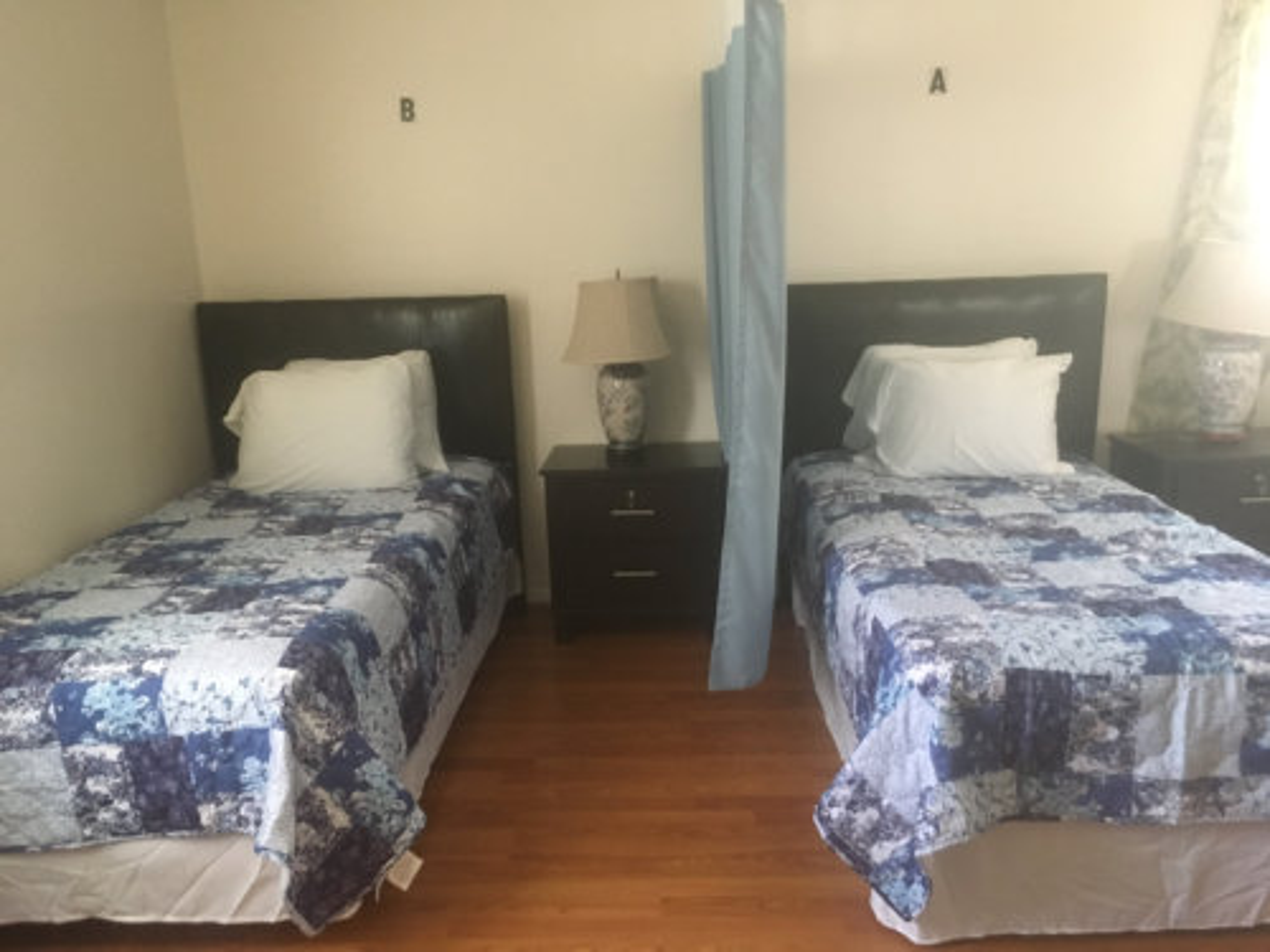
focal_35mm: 29
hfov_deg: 61.7
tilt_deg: -14.1
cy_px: 476
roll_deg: +2.2
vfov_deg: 48.2
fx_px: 1064
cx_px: 635
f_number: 2.2
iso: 200
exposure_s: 1/15
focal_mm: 4.15
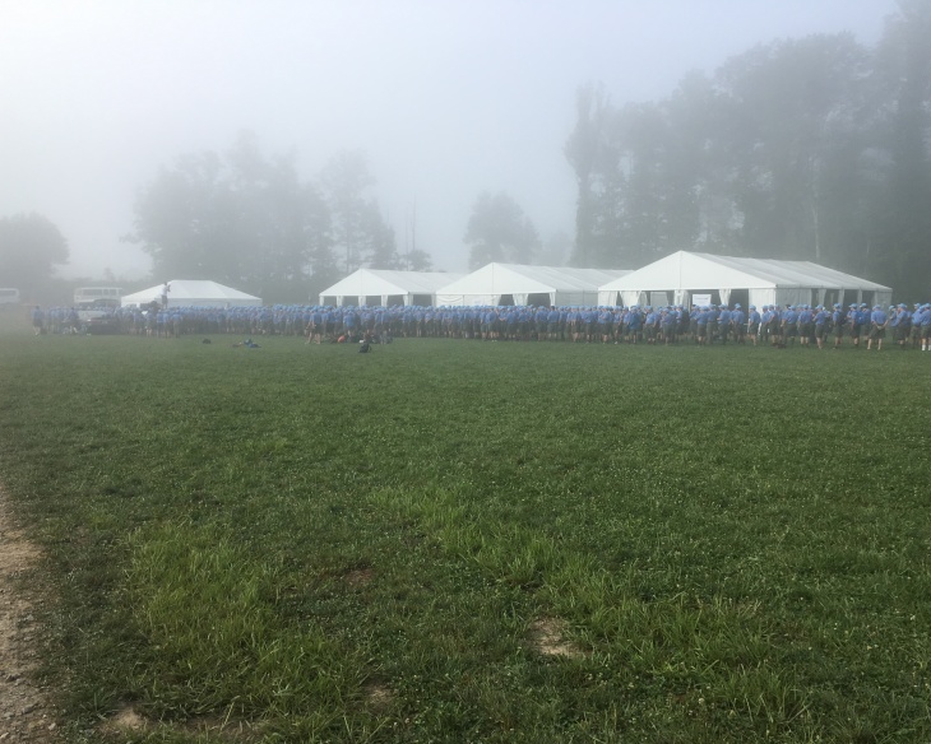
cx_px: 459
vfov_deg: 47.1
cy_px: 380
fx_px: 854
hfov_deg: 57.2
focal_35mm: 31
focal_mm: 4.15
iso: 25
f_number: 2.2
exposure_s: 1/761
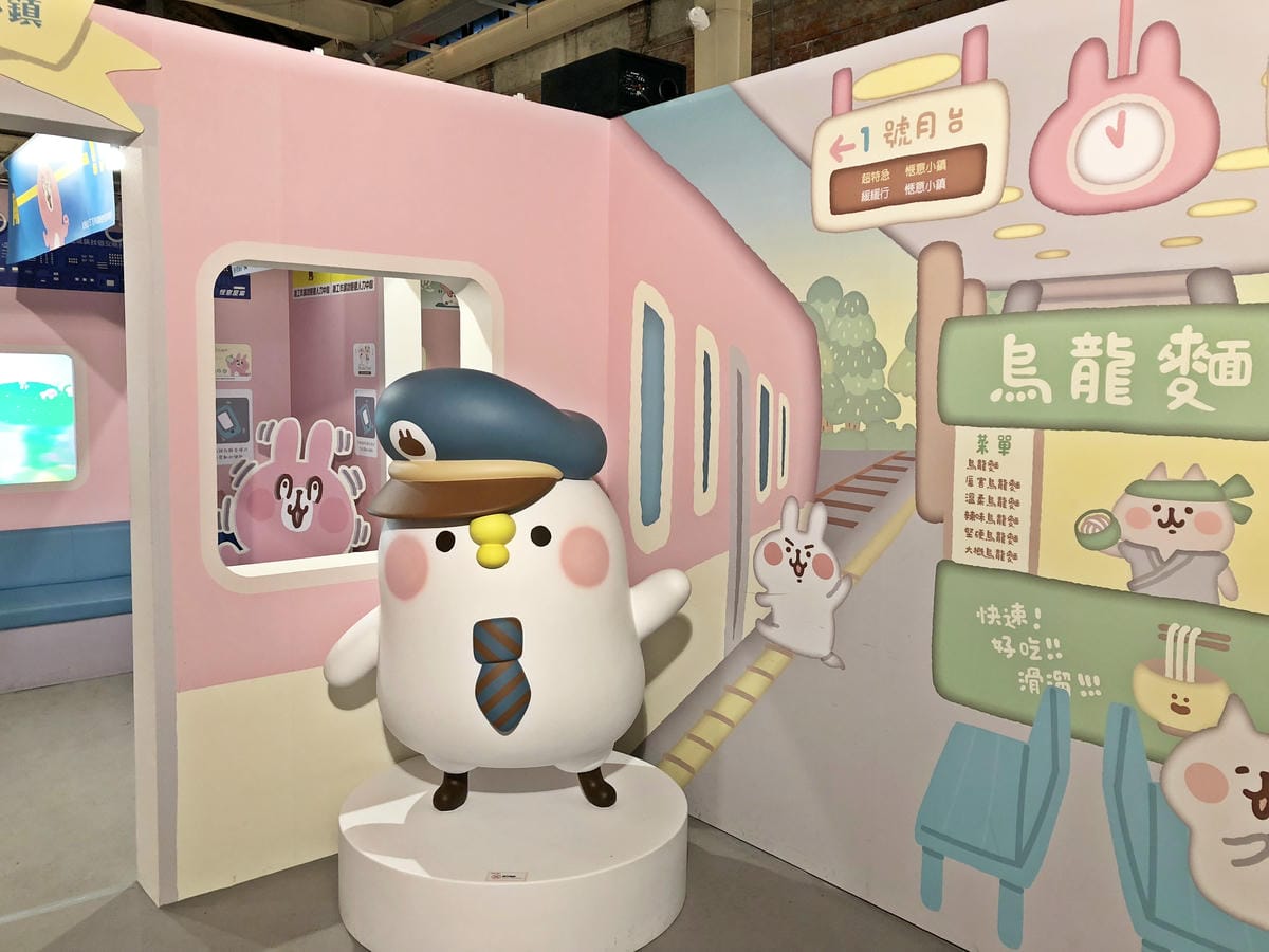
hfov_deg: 63.4
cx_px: 634
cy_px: 476
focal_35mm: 28
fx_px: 1026
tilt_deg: -6.5
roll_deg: -1.1
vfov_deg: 49.7
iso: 40
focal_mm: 3.99
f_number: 1.8
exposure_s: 1/17
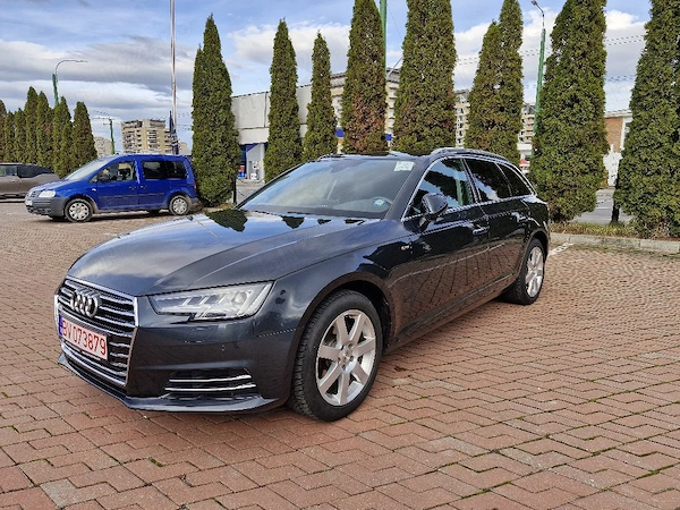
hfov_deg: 73.9
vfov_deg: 58.9
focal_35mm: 23
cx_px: 340
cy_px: 255
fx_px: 452
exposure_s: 1/526
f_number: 1.8
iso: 50
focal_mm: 5.54
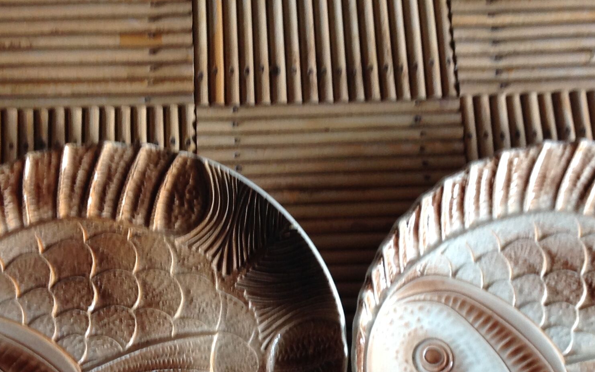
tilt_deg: -73.4
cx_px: 315
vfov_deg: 19.5
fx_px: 1054
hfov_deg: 31.5
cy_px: 363
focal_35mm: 65
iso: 64
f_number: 2.4
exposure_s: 1/15
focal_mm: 4.28
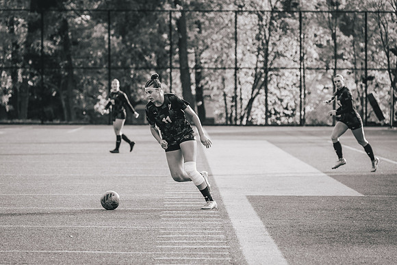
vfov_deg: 5.4
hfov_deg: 8.1
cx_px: 176
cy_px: 131
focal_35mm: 253
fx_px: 2794
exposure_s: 1/1250
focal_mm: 227
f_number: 6.3
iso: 800
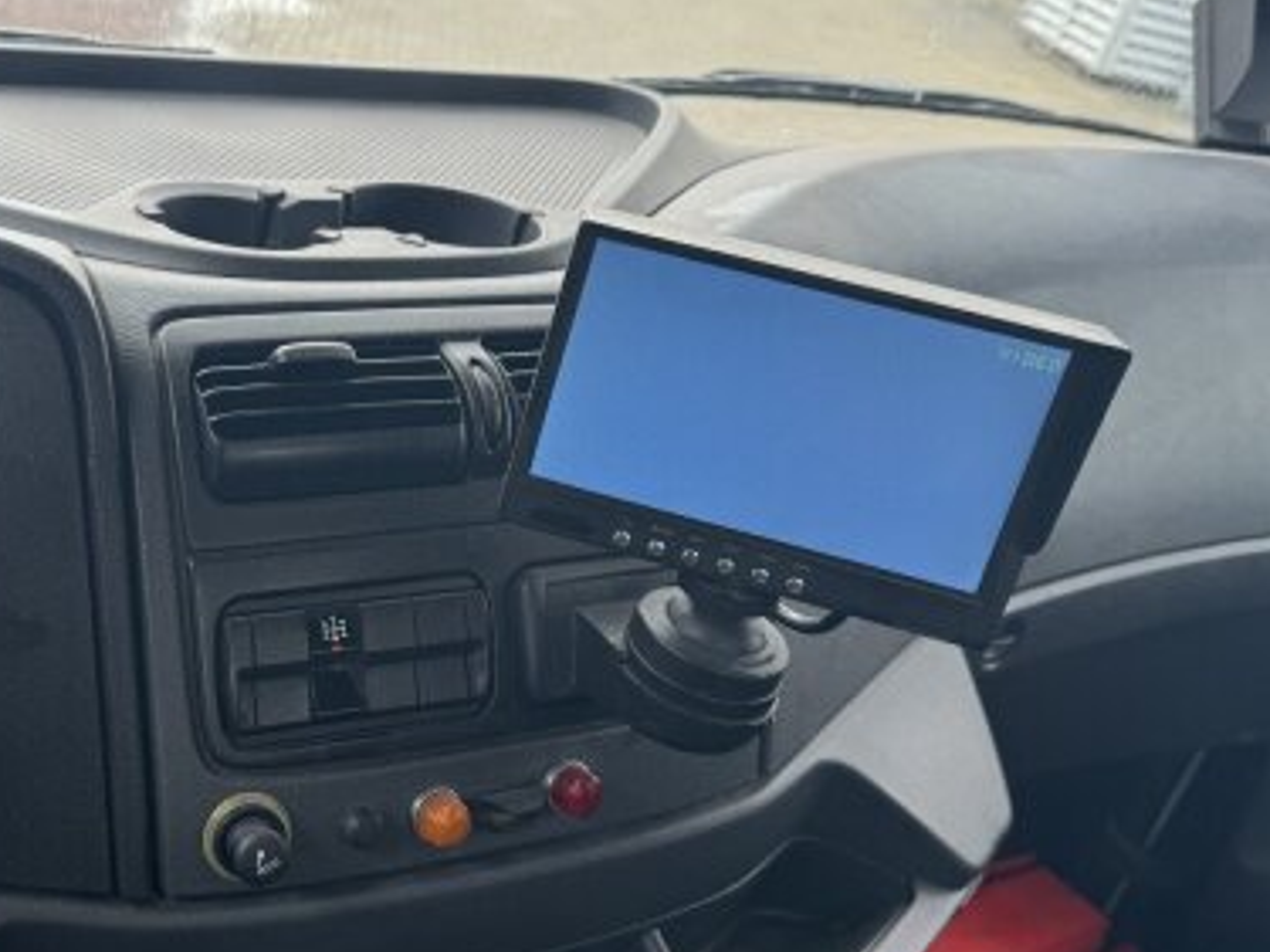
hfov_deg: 43.9
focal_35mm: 41
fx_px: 1504
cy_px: 508
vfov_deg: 35.1
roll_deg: -11.9
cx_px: 278
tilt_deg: -29.1
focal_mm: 6.86
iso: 64
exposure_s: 1/121
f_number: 1.78
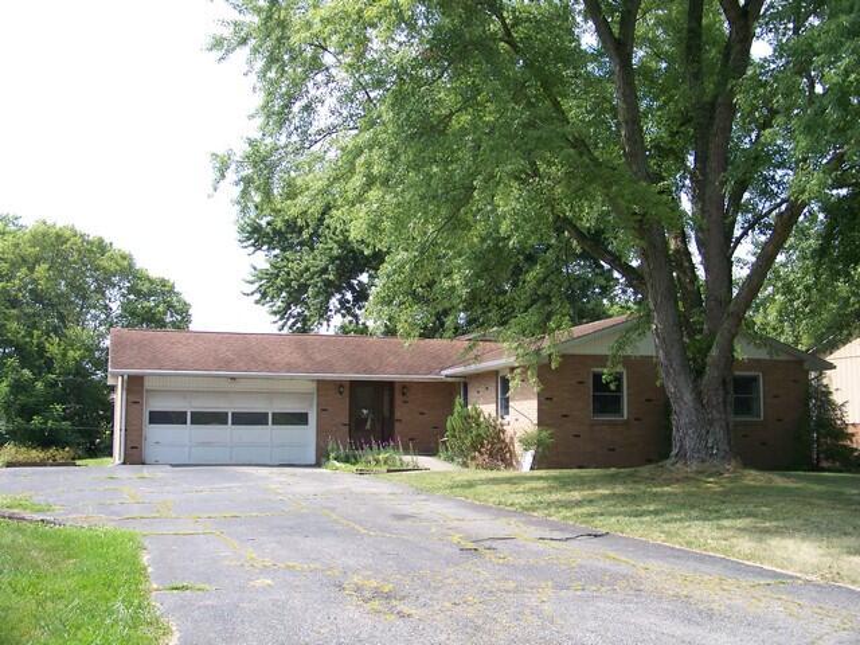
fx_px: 1019
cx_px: 430
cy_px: 322
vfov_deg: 35.1
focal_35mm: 41
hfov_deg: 45.8
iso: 64
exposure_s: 1/400
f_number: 2.8
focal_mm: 7.6
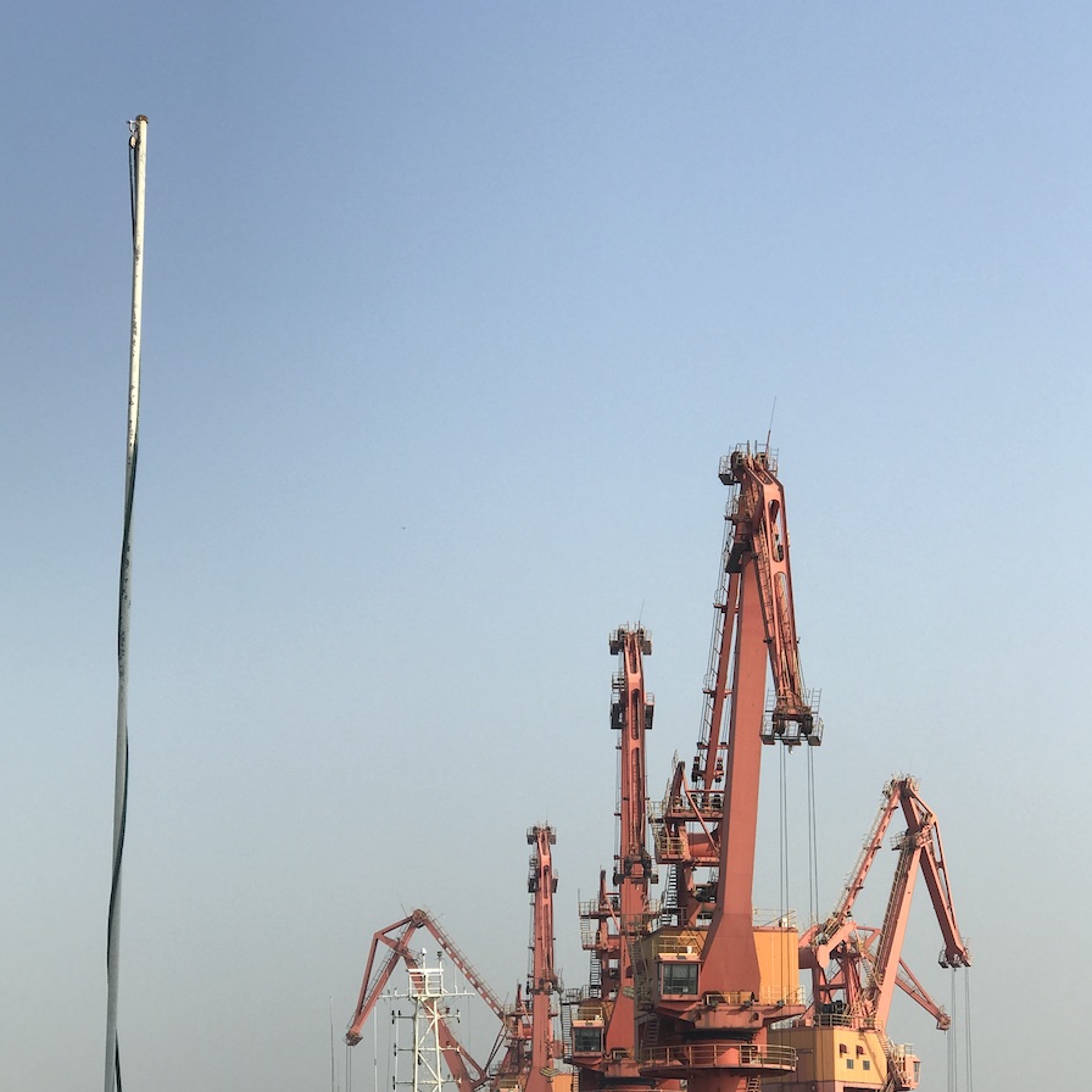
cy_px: 790
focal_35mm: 75
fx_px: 2677
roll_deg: +0.4
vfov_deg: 22.9
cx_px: 524
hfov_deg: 23.1
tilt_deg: +9.9
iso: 20
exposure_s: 1/948
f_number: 2.8
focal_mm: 6.6
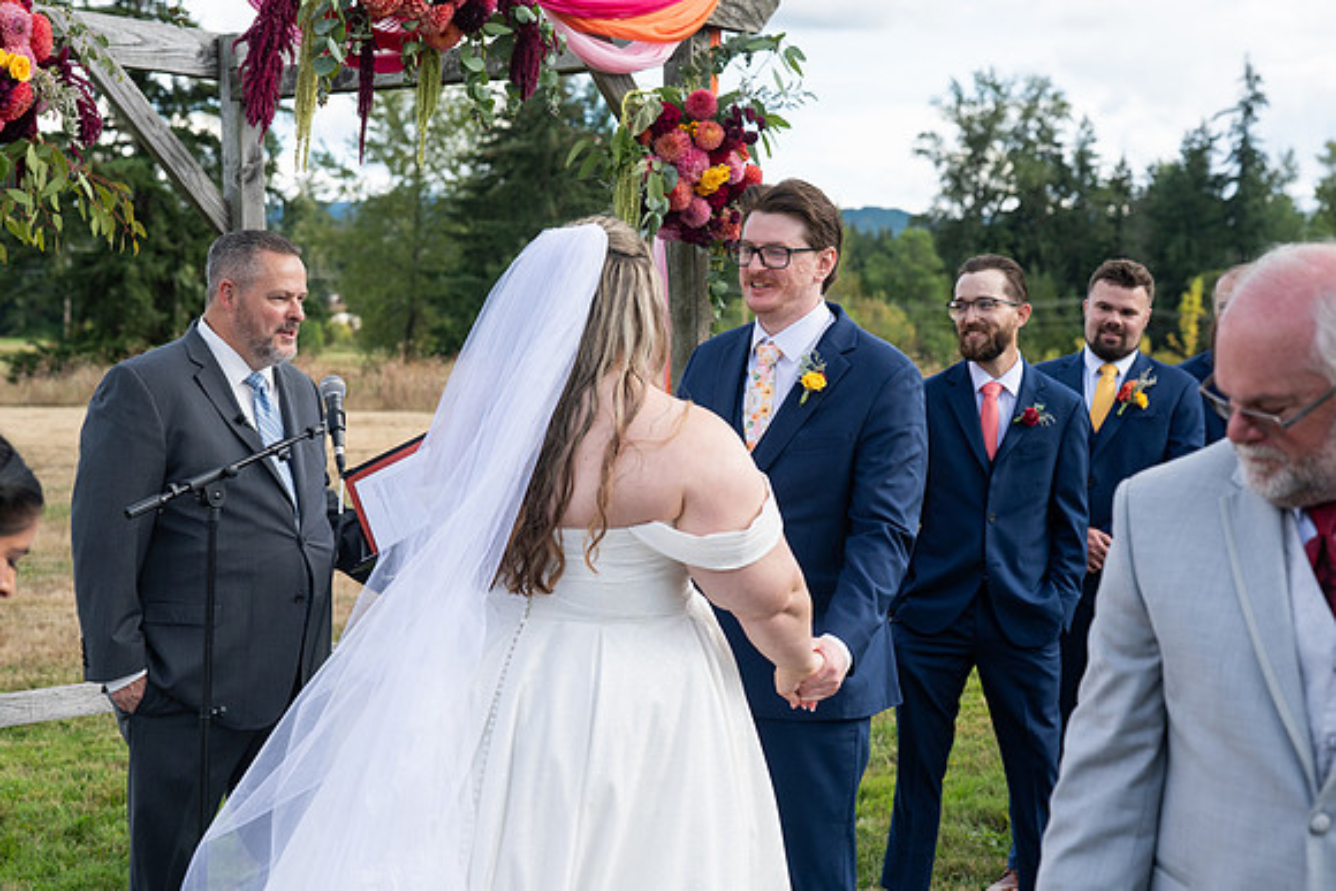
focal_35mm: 55
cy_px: 446
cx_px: 668
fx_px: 2041
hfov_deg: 36.2
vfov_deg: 24.6
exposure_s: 1/1000
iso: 400
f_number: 4.5
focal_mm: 55
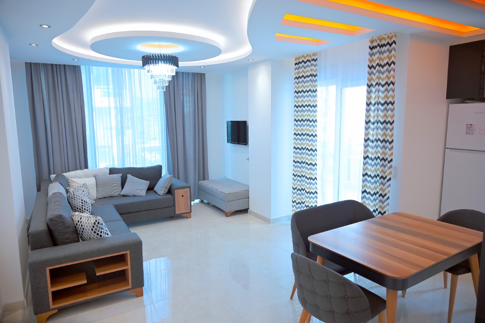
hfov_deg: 73.8
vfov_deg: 53.1
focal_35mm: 24
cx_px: 242
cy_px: 162
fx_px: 323
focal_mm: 24
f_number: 4
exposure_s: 1/60
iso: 640
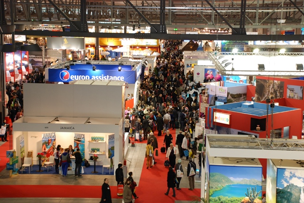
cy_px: 102
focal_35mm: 66
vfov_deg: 20.7
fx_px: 558
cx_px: 152
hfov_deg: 30.5
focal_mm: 44
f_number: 5.6
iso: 500
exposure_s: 1/20
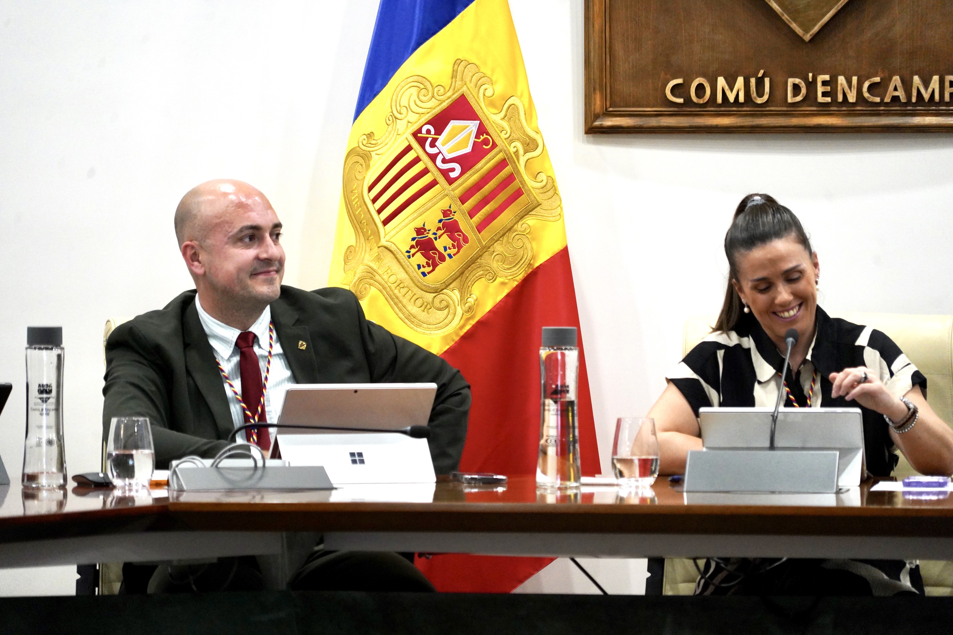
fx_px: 6353
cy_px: 318
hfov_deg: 8.6
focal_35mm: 240
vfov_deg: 5.7
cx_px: 476
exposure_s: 1/250
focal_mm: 240
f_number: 6.3
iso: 5000
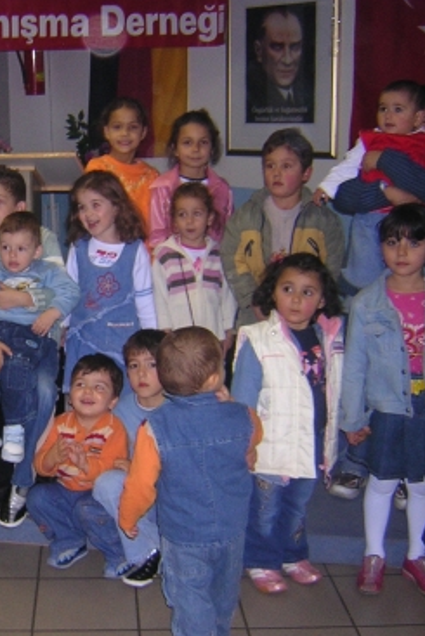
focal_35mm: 51
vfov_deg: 38.9
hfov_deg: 25.5
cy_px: 313
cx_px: 29
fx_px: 902
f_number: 2.6
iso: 252
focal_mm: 4.7
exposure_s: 1/60.1
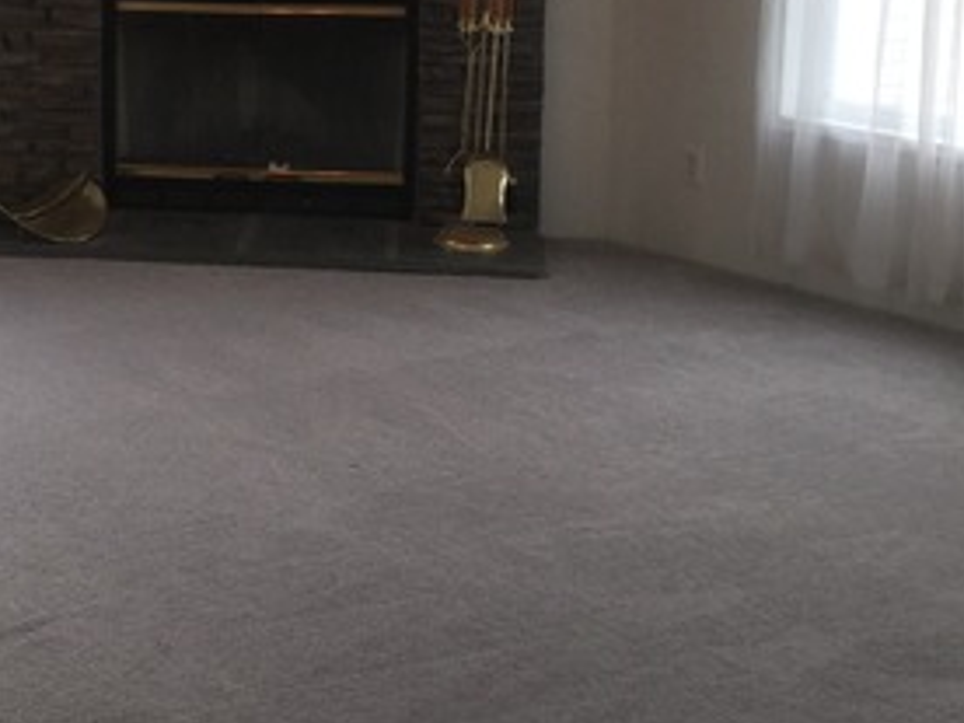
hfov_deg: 26.2
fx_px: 2005
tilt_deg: -9.4
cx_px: 98
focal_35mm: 72
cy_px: 87
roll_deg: -1.5
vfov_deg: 20.1
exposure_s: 1/60
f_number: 2.4
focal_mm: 3.3
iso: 25
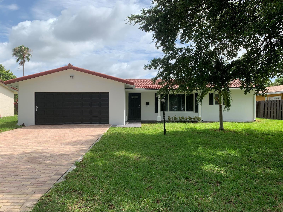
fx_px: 213
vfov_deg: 53.1
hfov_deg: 67.3
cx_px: 142
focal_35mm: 26
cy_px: 106
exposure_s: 1/2421
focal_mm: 4.25
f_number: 1.8
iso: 25
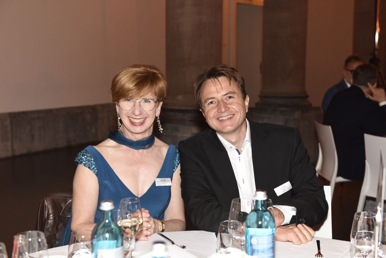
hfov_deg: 35.6
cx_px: 193
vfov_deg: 24.2
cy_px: 129
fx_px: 601
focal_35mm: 56
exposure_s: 1/80
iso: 1600
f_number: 4
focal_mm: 56
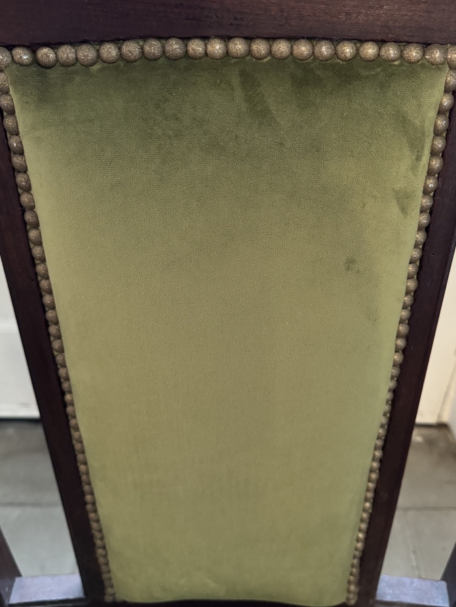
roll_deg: +0.2
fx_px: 544
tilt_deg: -37.9
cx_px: 245
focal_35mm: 31
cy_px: 295
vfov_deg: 58.3
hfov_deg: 45.4
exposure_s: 1/33
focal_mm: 6.76
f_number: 1.78
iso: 800
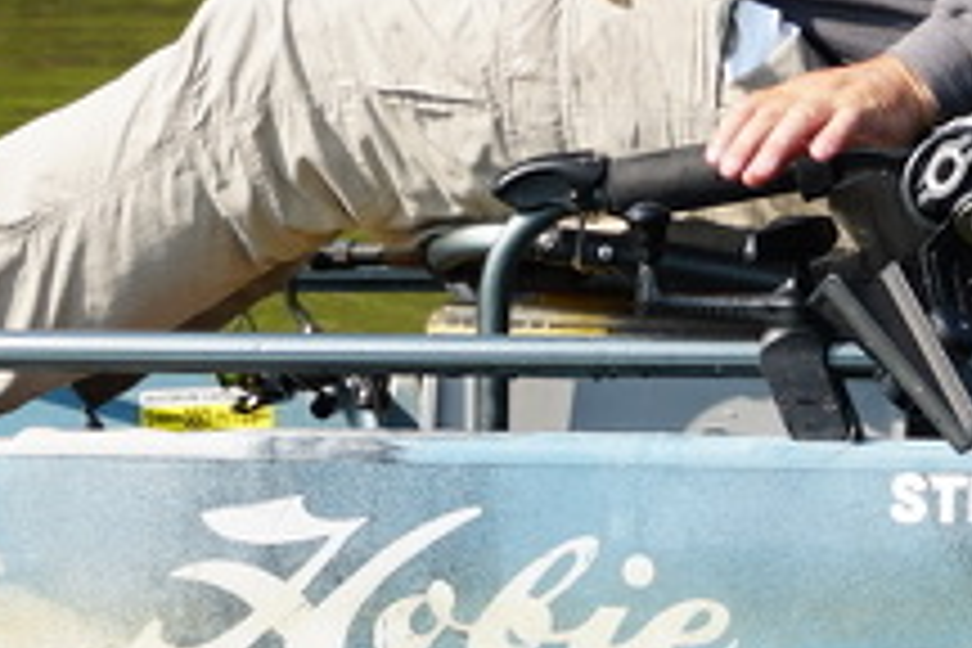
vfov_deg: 2.2
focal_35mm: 619
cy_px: -184
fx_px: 16712
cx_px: 724
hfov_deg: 3.3
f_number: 6.3
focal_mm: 82
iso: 100
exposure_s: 1/200
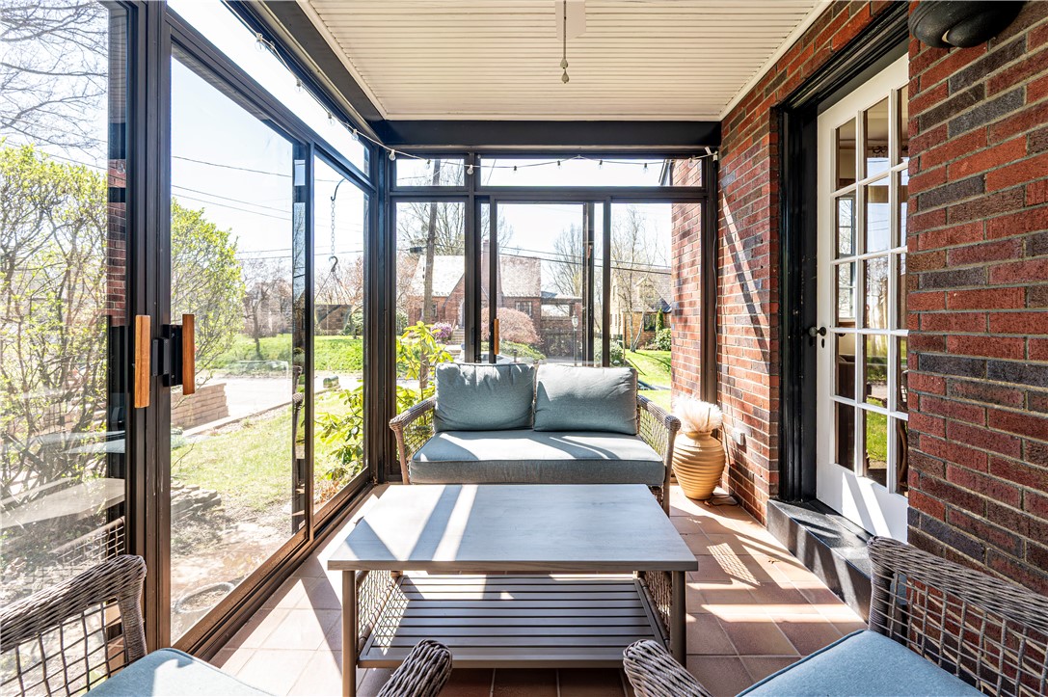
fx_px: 407
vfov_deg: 81.1
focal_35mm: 14
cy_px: 348
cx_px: 524
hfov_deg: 104.3
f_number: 8
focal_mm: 14
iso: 500
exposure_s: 1/200
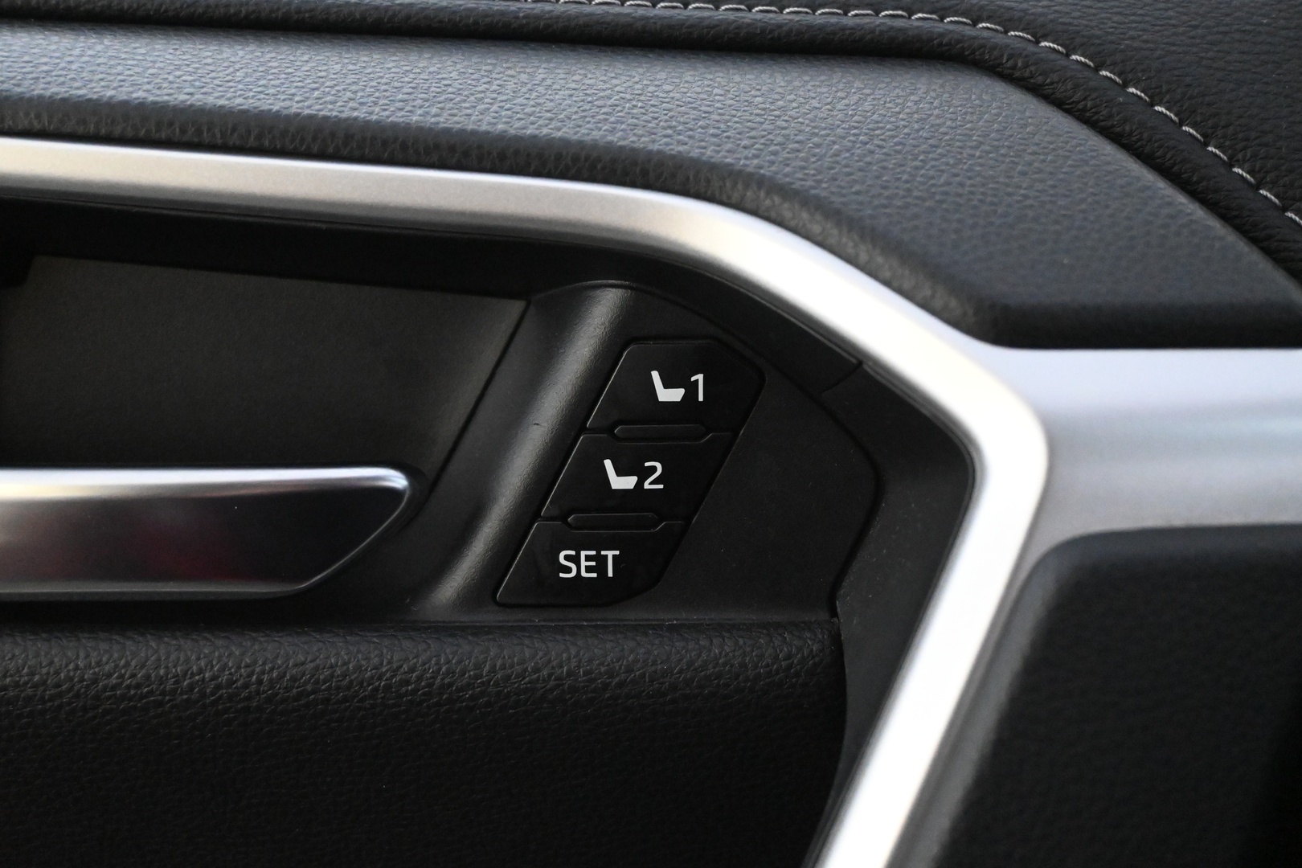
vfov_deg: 31.9
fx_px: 1519
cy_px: 434
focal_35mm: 42
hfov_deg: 46.4
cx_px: 651
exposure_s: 1/50
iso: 9000
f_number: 4.5
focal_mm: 28
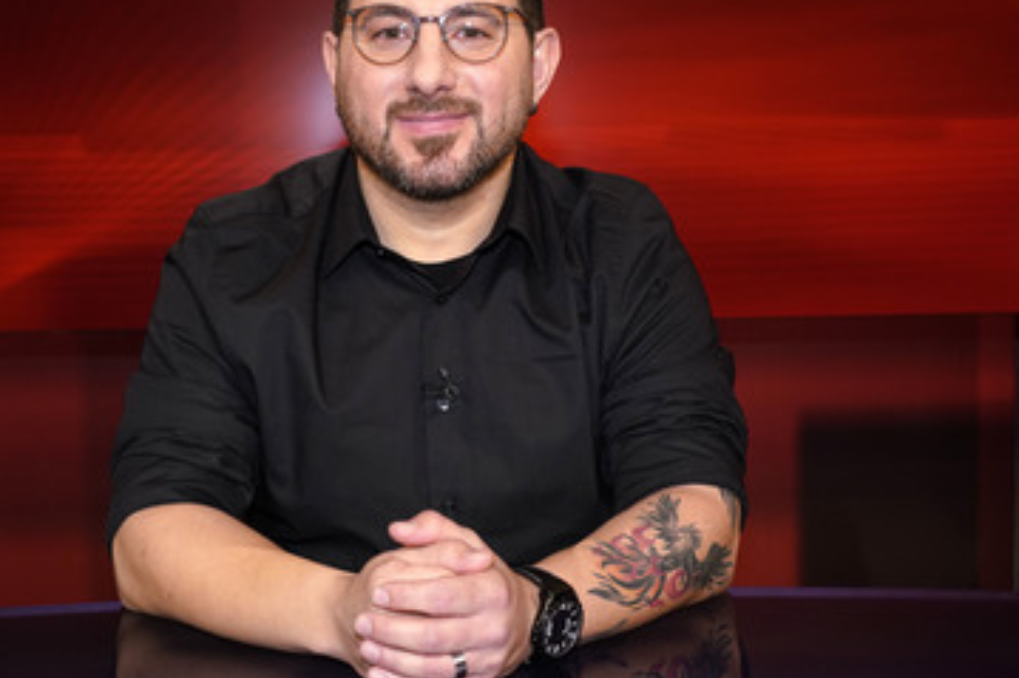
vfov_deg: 25.0
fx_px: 1528
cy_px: 295
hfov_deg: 36.8
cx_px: 444
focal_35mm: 54
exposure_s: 1/125
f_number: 5.6
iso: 1600
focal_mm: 43
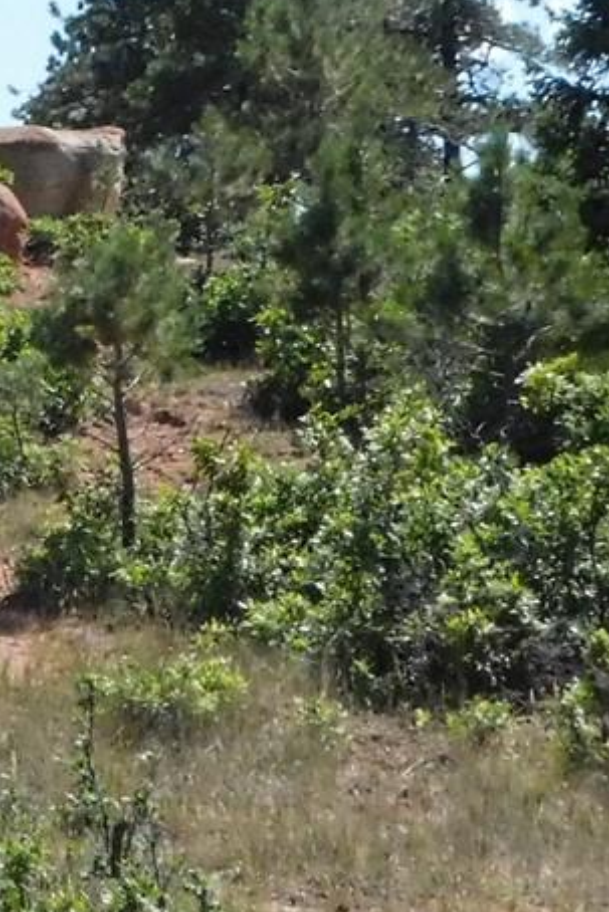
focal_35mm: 132
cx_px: -581
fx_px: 3347
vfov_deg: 15.4
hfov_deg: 9.7
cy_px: 133
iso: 800
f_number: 7
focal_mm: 6.3
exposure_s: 1/1500
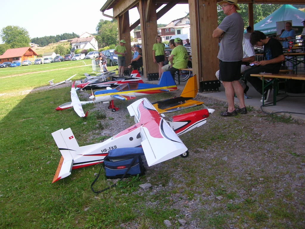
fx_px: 308
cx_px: 152
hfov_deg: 52.6
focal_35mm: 35
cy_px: 114
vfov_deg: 40.7
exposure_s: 1/286
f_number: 2.8
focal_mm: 5.8
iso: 50
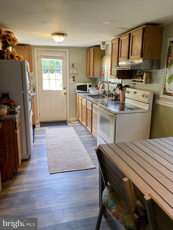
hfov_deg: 53.1
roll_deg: -2.6
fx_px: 173
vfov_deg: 67.3
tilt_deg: -17.5
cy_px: 115
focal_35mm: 26
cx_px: 86
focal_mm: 4.25
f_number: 1.8
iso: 125
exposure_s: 1/60
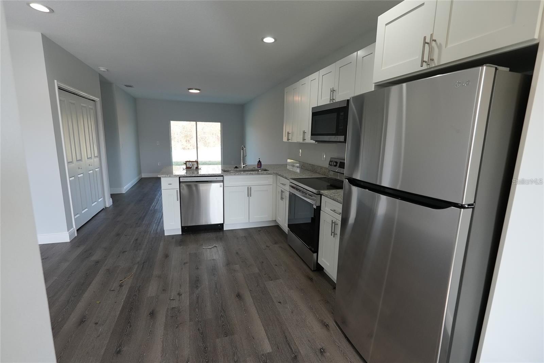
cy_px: 182
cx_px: 272
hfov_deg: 96.7
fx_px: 242
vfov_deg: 73.8
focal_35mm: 16
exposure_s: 1/160
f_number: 4
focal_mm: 11
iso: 400
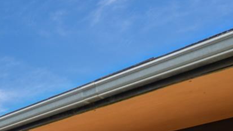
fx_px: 327
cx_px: -149
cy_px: 252
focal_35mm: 53
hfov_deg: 24.9
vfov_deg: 17.3
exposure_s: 1/200
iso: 400
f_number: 10
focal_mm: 14
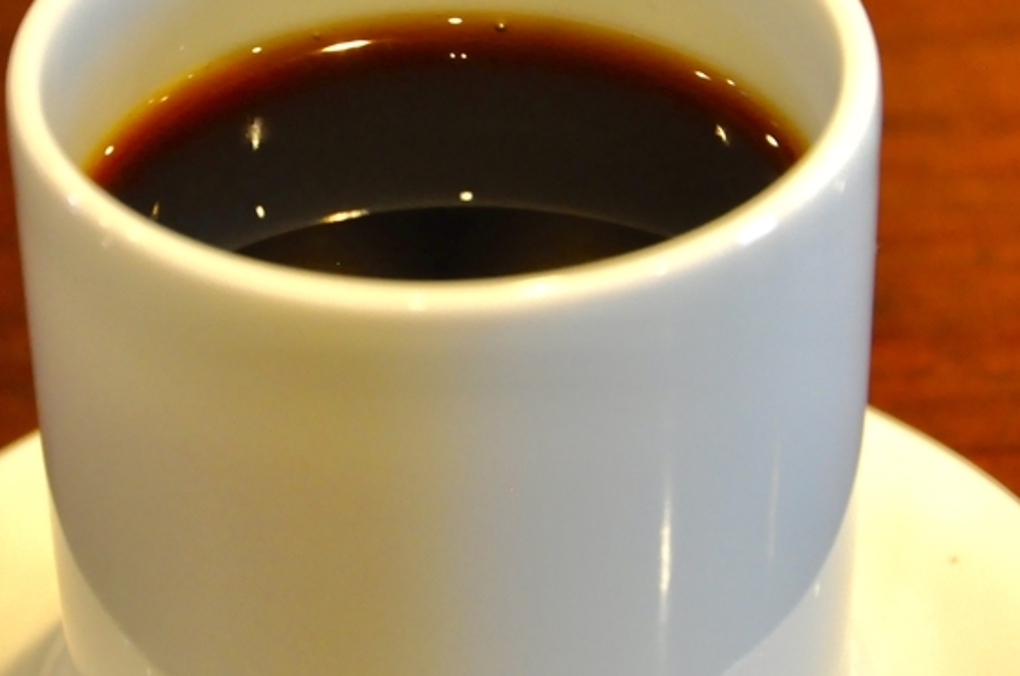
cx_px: 331
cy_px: 136
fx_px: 6847
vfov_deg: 5.7
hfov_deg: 8.5
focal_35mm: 242
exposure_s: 1/13
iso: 1600
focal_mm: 75
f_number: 5.3
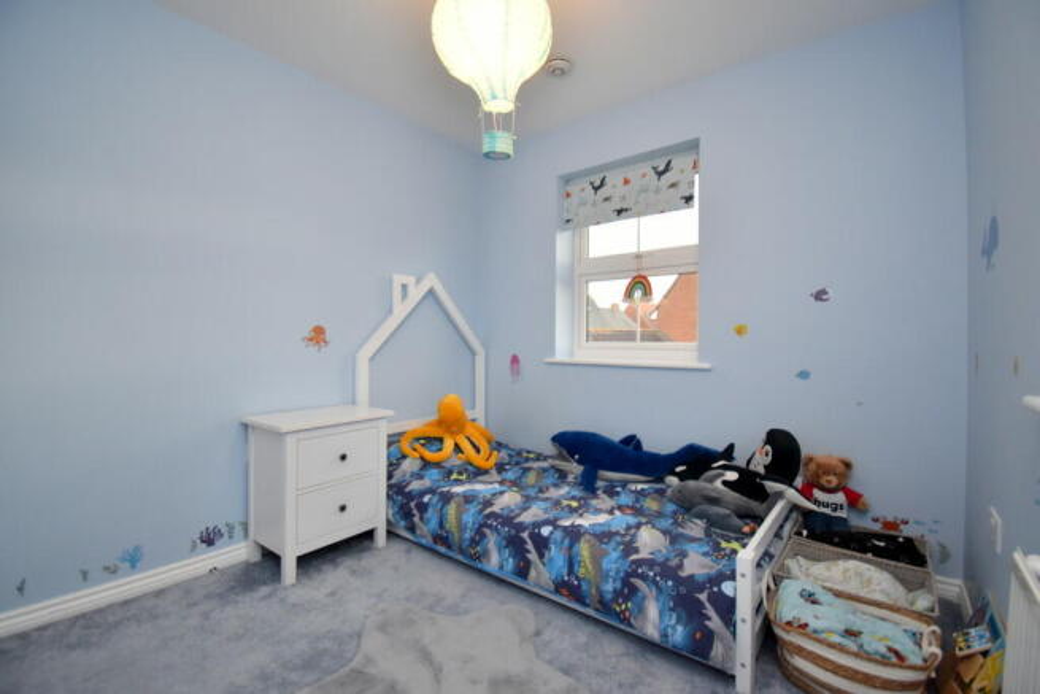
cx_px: 520
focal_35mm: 15
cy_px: 347
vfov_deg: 77.4
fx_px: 433
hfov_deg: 100.4
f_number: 4.5
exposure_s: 1/125
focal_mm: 10
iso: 900
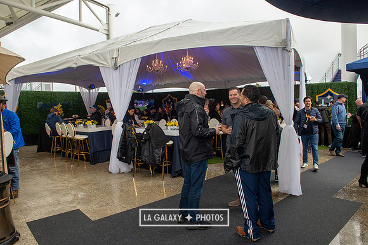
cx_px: 184
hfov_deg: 73.7
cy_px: 122
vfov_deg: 53.2
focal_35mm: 24
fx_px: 245
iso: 500
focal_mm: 24
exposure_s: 1/200
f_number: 7.1
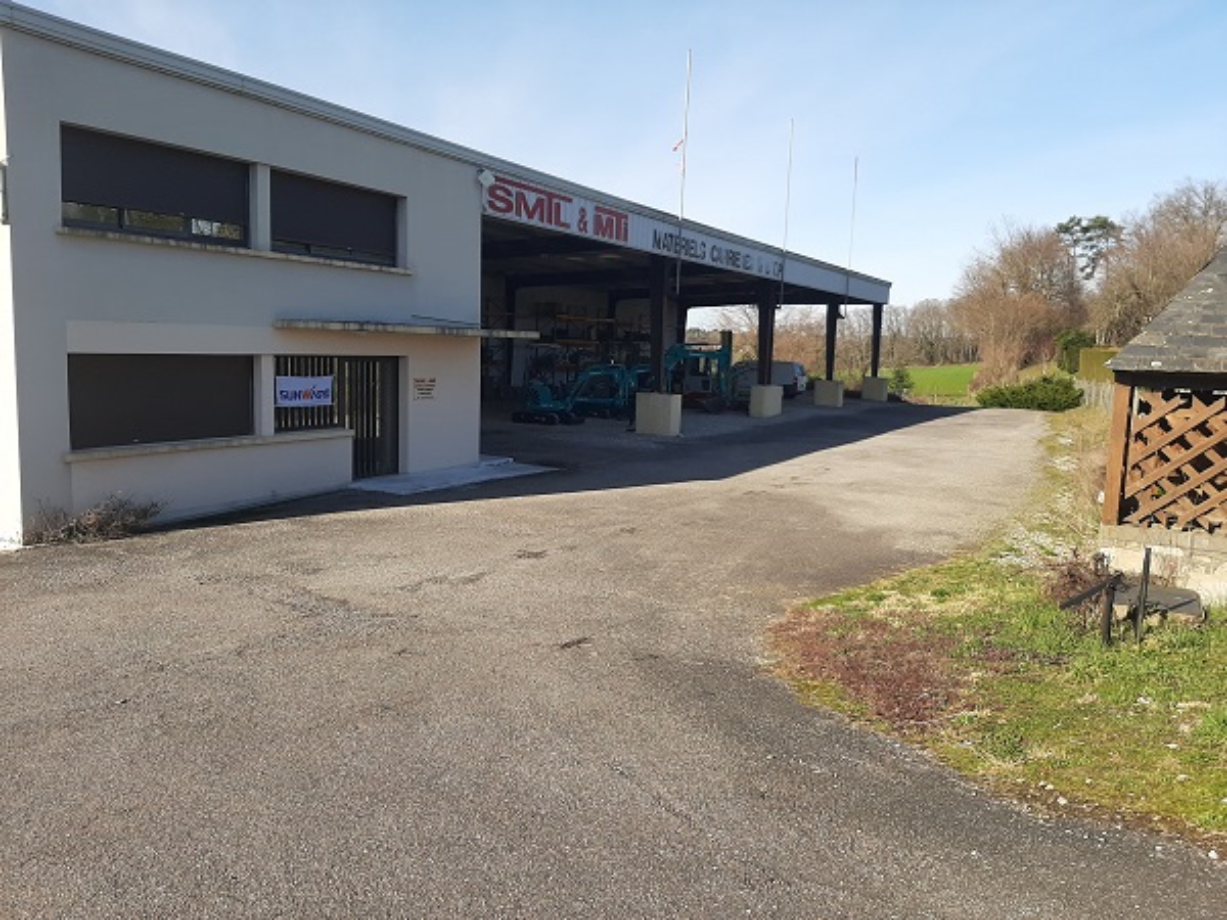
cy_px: 460
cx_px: 614
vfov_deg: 53.1
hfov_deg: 67.3
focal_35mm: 26
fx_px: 922
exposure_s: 1/1748
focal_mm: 3.93
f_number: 1.7
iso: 40
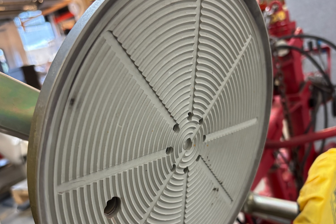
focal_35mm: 37
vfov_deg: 35.7
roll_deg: +14.4
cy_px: 140
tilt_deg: -14.1
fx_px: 345
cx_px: 165
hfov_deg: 51.9
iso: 250
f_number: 1.6
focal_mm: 5.96
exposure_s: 1/50
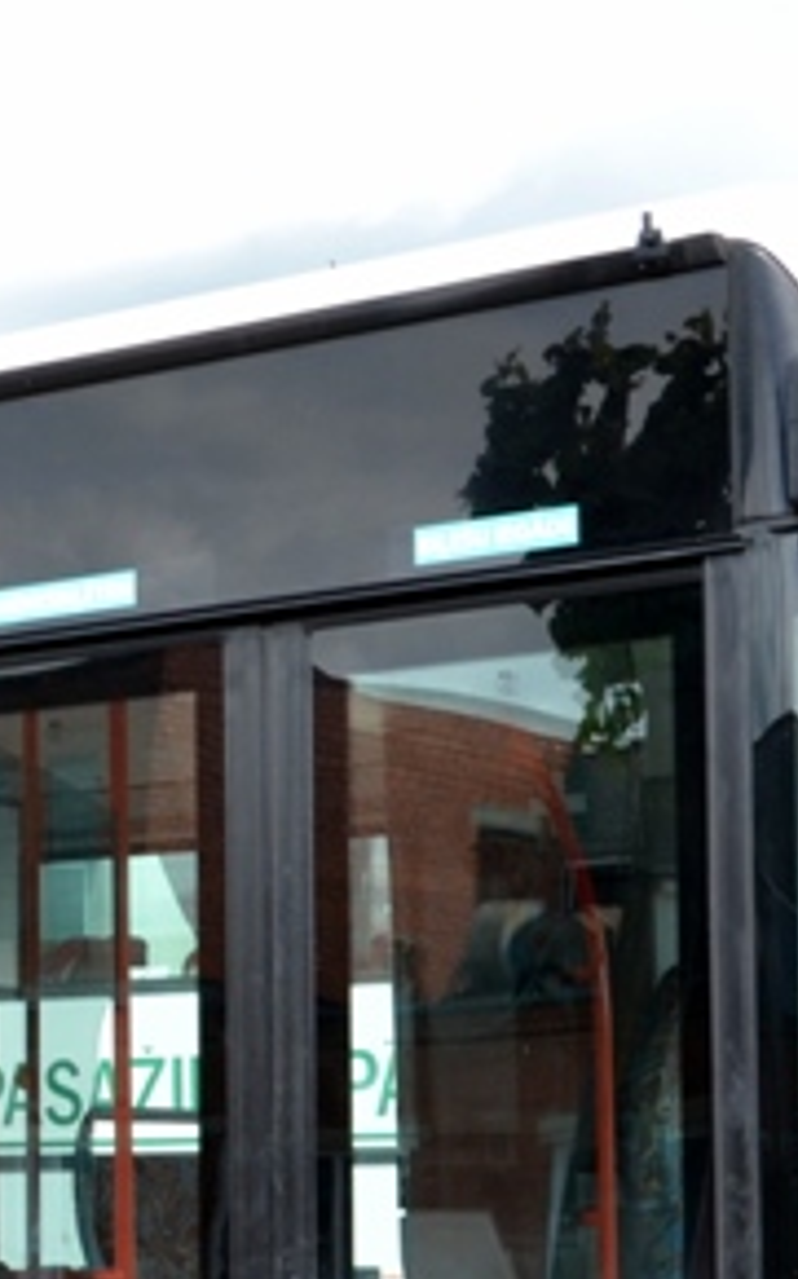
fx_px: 3379
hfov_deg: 12.8
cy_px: 957
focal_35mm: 97
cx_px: -375
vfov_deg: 21.3
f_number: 8
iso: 200
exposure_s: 1/250
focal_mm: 18
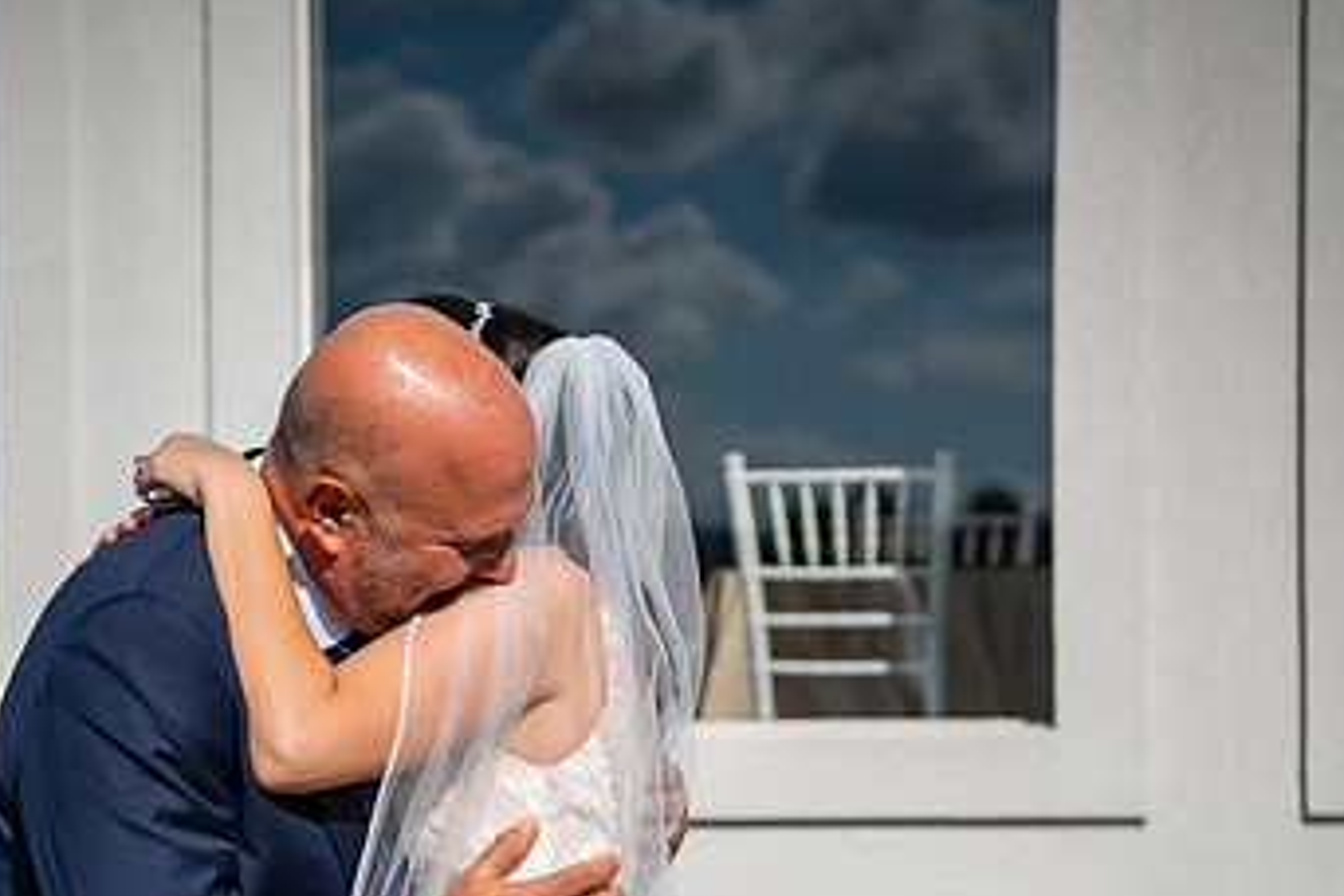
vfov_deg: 13.0
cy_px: 743
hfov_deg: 19.4
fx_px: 3920
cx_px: 472
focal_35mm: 105
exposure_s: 1/5000
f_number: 3.5
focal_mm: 62
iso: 160
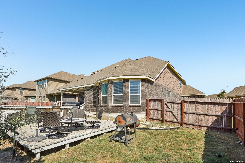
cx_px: 122
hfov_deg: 96.7
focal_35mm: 16
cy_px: 82
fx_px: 109
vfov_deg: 73.7
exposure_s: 1/500
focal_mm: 16
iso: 400
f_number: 8
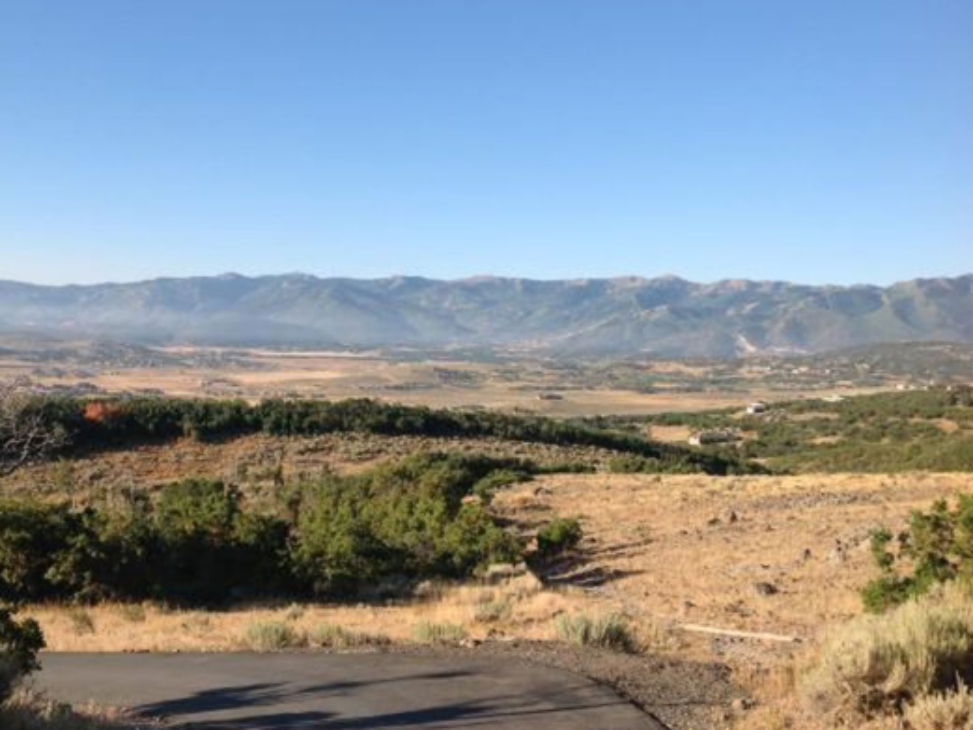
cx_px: 403
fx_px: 1209
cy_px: 310
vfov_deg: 33.5
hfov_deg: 43.7
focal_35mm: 43
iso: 50
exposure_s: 1/1314
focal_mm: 4.28
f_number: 2.4
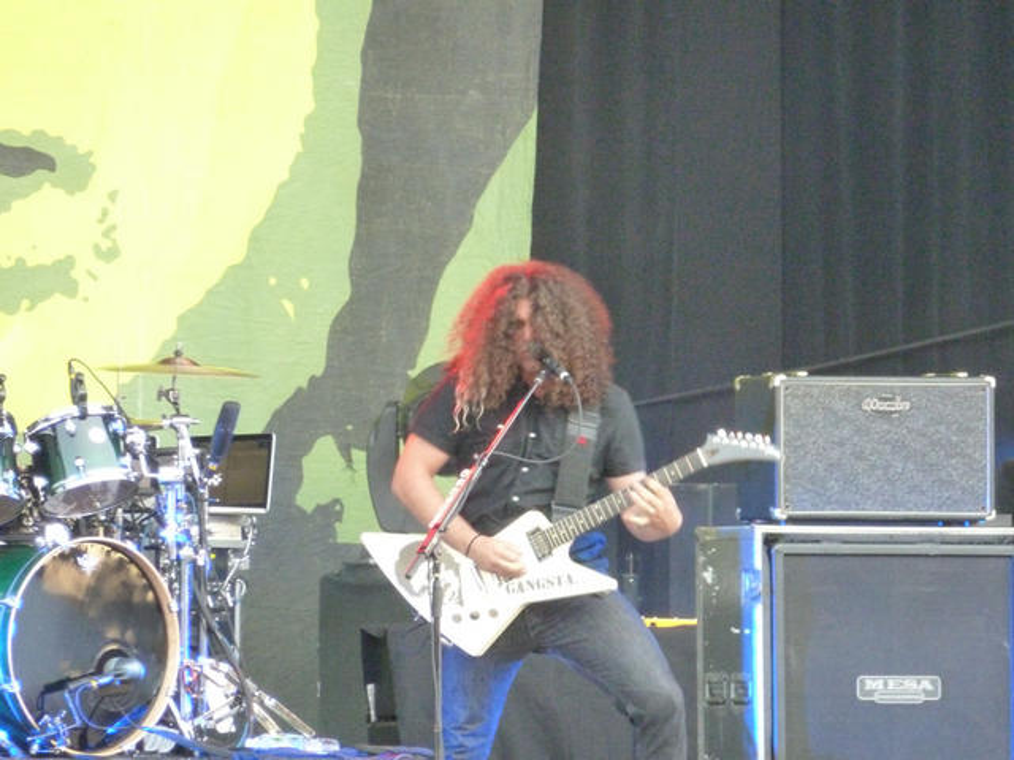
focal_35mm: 480
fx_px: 14061
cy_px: 380
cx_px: 507
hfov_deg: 4.1
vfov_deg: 3.1
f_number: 5.9
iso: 800
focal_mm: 68.8
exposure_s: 1/40
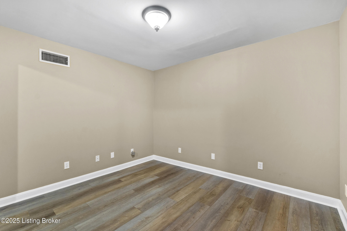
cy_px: 116
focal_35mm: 15
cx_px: 174
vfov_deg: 77.3
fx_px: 145
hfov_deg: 100.4
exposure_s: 2.5
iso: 400
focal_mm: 10
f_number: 9
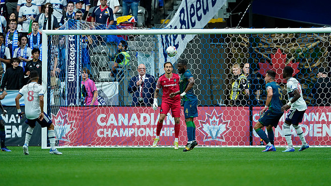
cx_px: 166
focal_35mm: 631
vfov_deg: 1.9
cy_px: 82
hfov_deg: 3.4
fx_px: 5538
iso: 4000
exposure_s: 1/2000
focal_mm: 600
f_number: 4
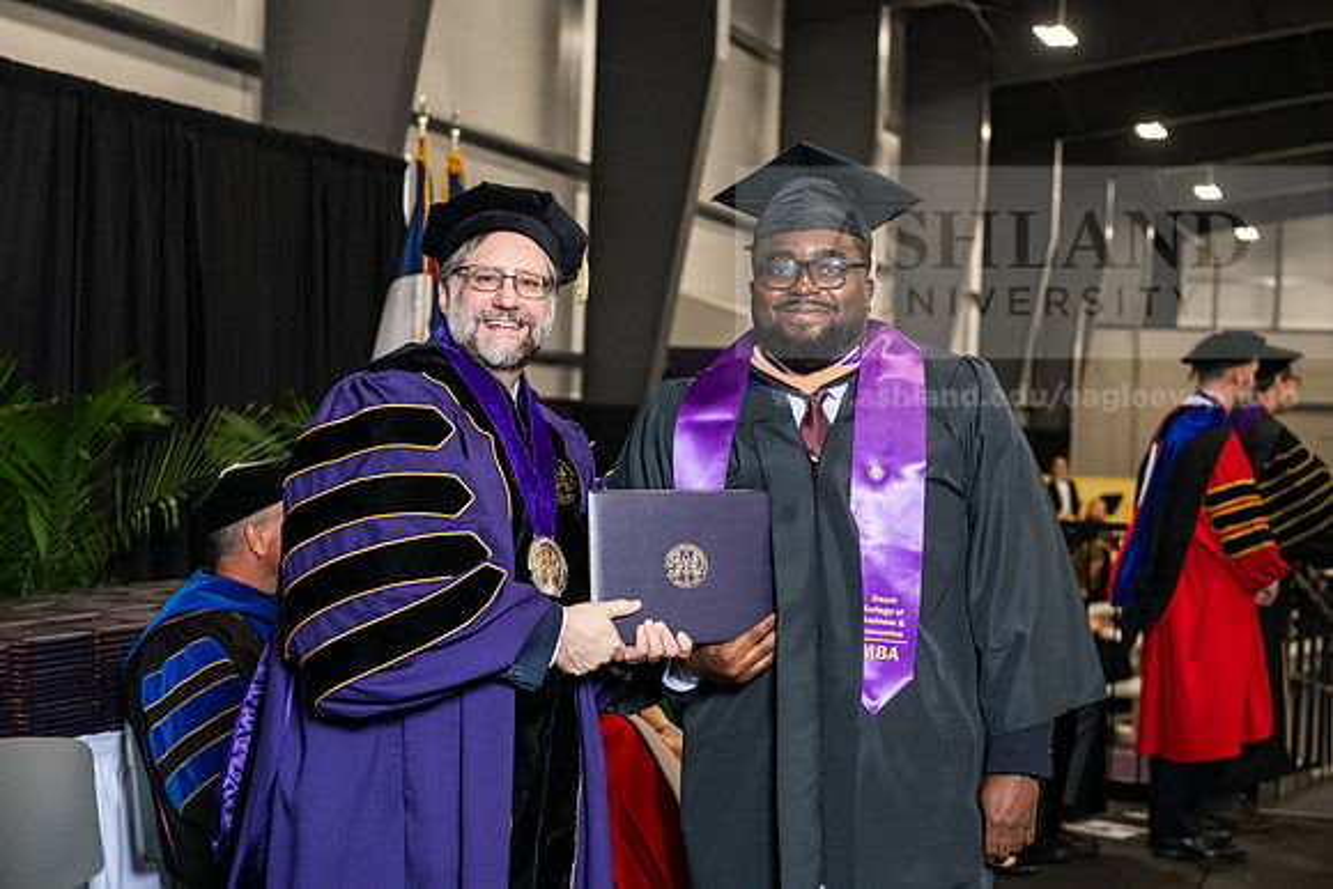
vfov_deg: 20.6
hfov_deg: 30.5
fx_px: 2444
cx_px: 666
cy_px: 444
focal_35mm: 66
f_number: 5
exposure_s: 1/200
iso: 2000
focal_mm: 66
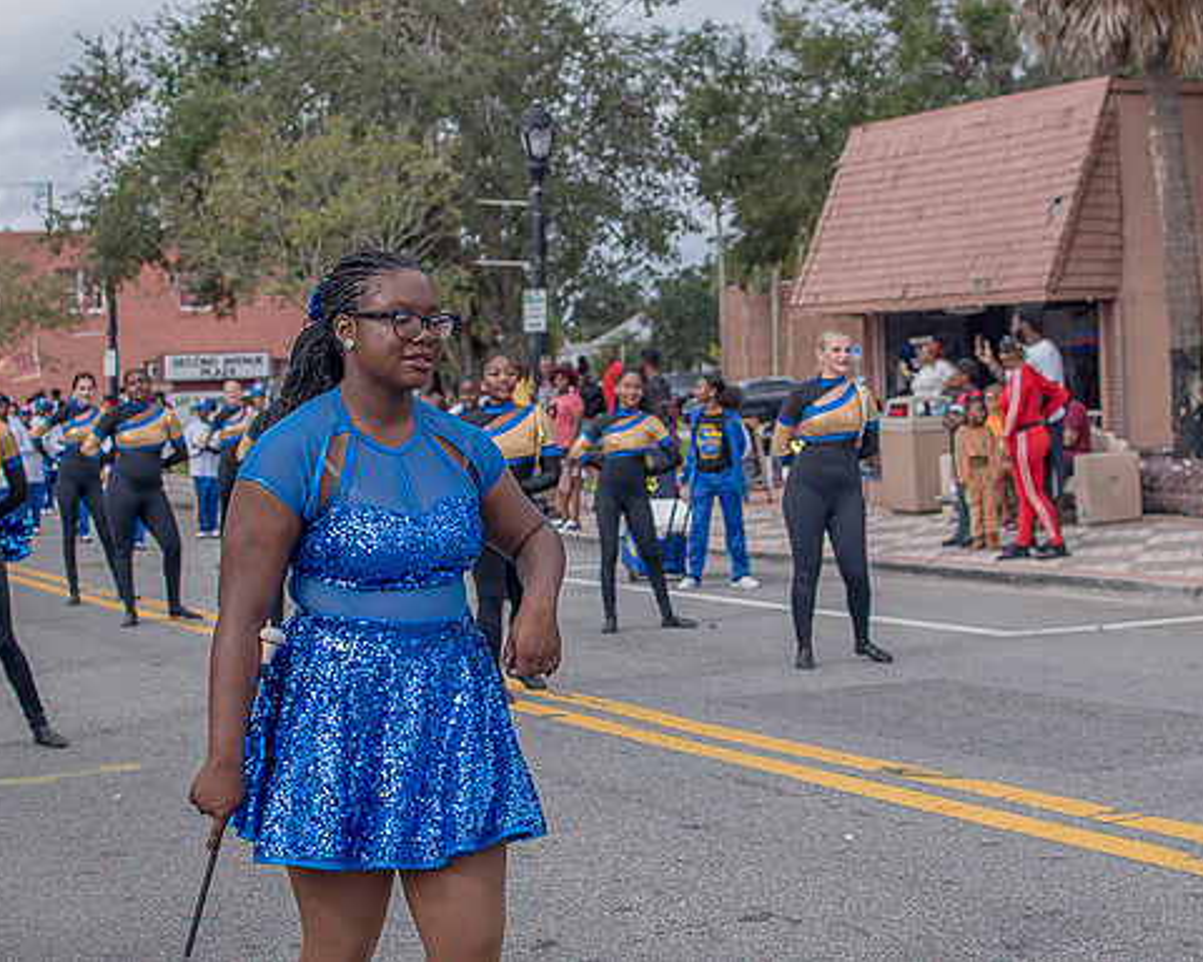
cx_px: 627
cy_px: 480
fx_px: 2101
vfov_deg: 25.8
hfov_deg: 32.0
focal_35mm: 59
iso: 100
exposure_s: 1/500
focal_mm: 35
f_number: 4
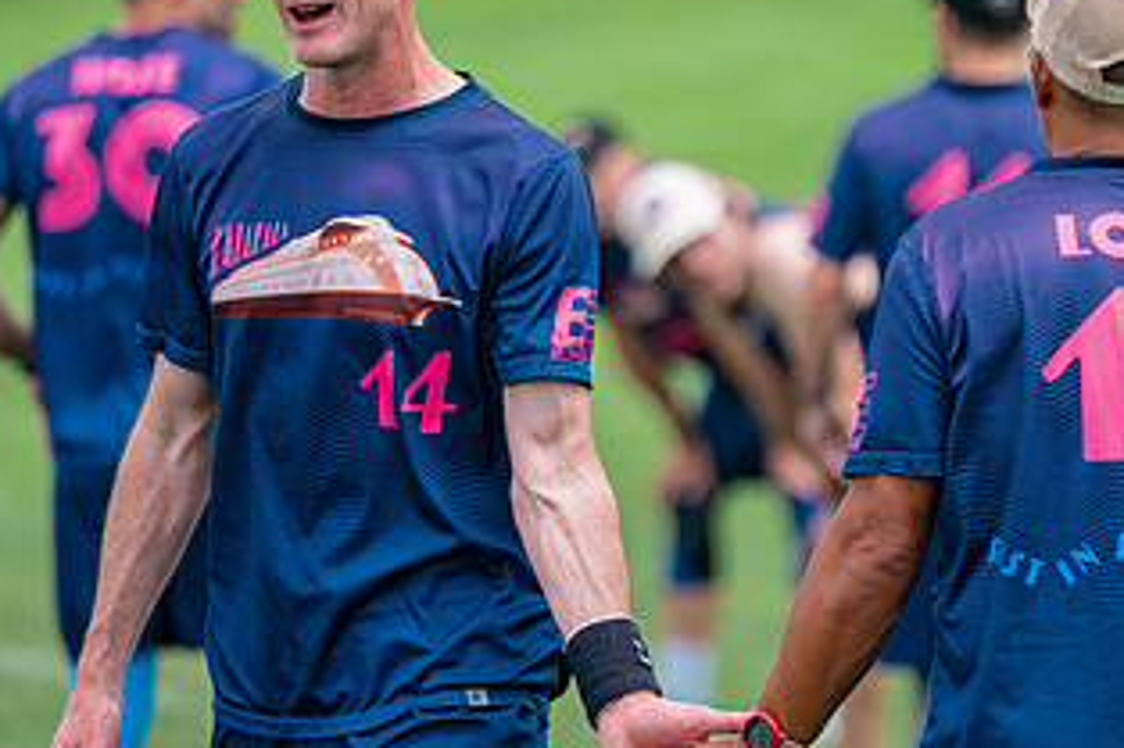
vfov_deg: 3.7
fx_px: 11546
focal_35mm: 370
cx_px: 687
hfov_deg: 5.6
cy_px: 353
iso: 500
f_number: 2.8
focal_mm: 200
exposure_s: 1/8000
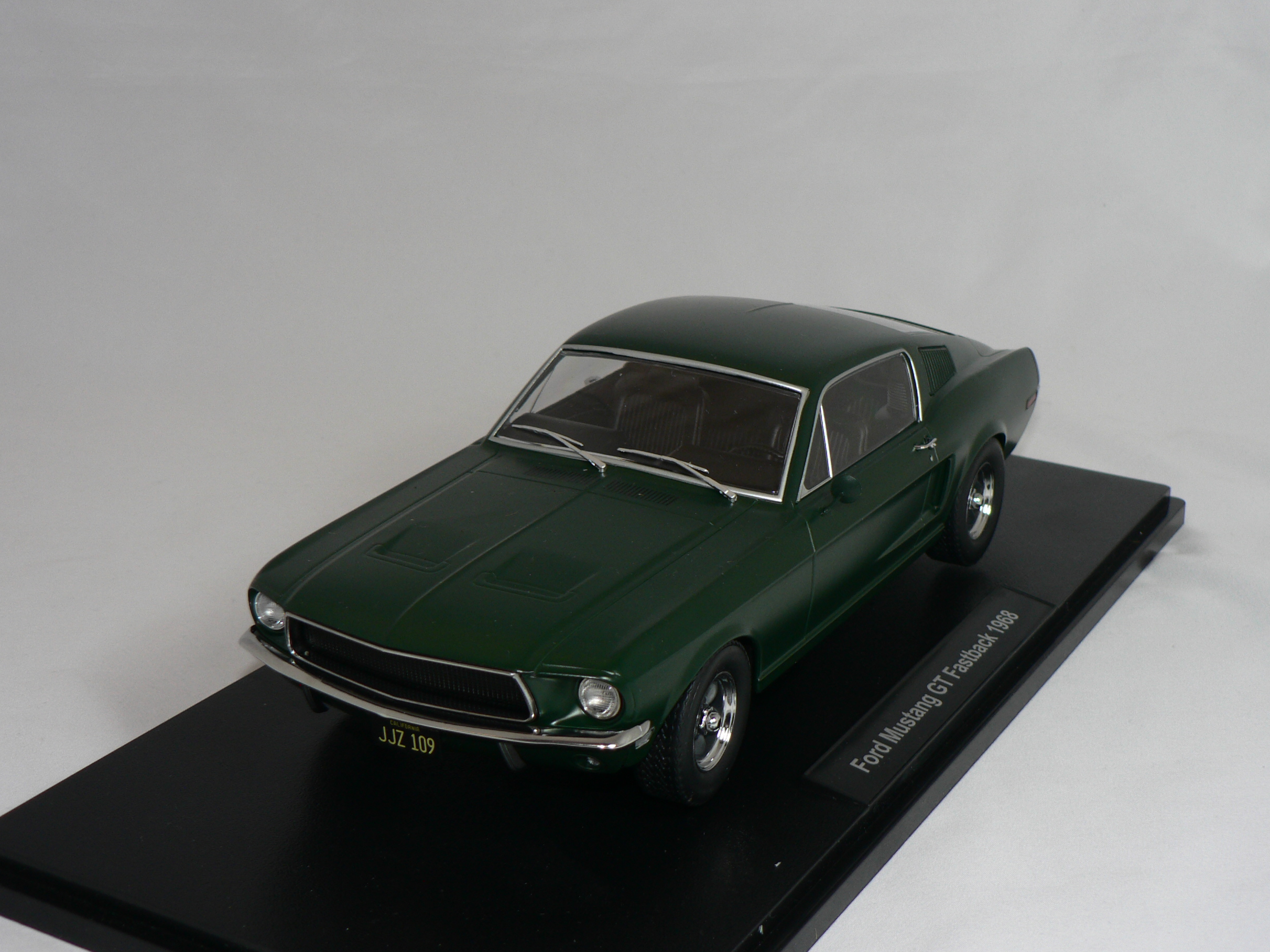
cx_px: 668
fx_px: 2054
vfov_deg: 26.1
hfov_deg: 34.3
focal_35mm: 56
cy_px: 497
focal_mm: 8.8
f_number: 2.8
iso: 80
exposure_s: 1/60
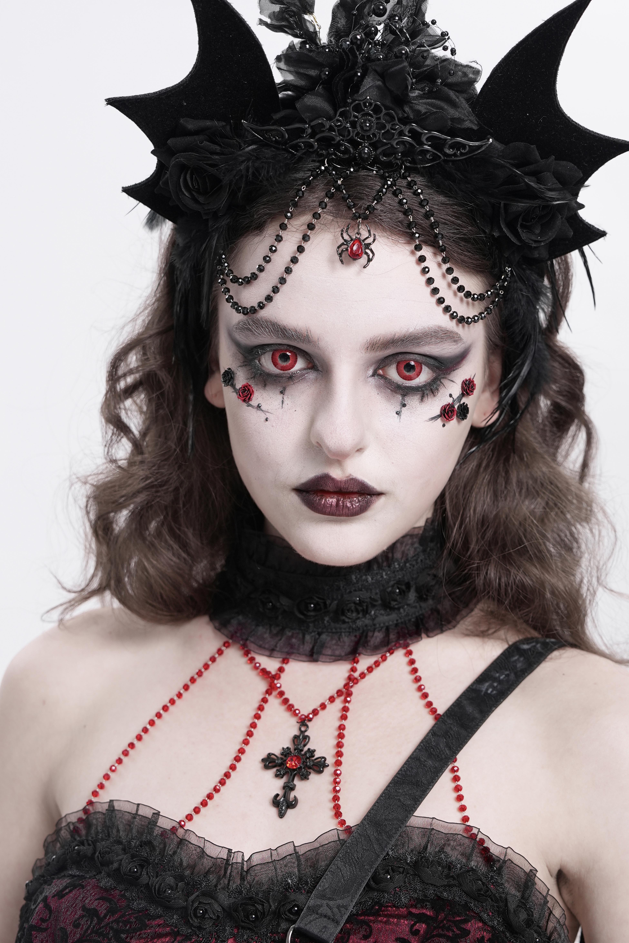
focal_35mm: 55
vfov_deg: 36.2
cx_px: 369
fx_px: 1441
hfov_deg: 24.6
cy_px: 394
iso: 250
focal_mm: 46
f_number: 4
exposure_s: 1/125
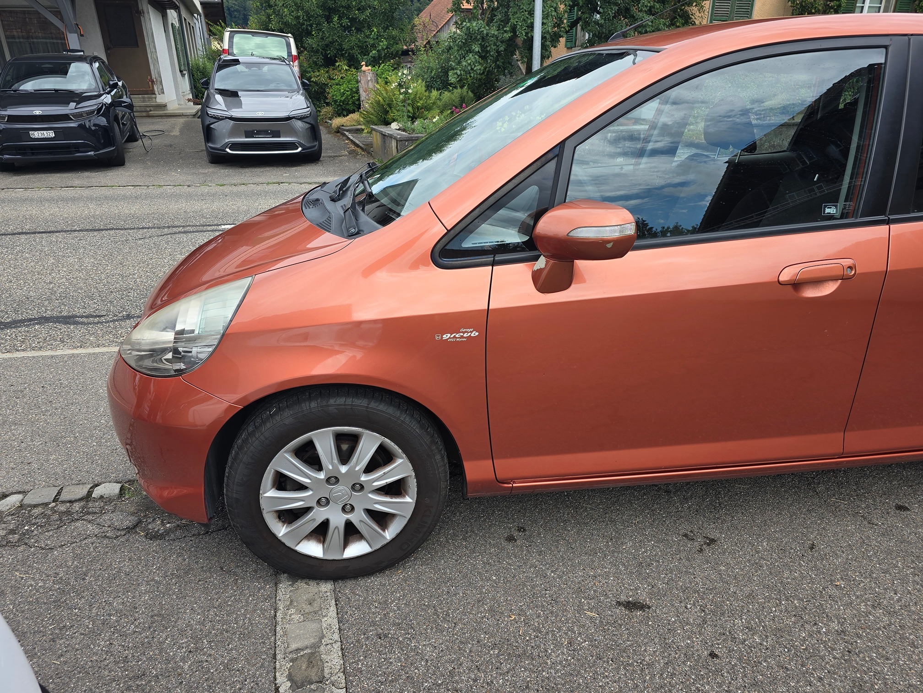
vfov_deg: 58.9
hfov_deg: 73.9
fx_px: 613
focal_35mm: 23
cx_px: 462
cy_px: 346
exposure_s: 1/397
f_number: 1.7
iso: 12
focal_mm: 6.3
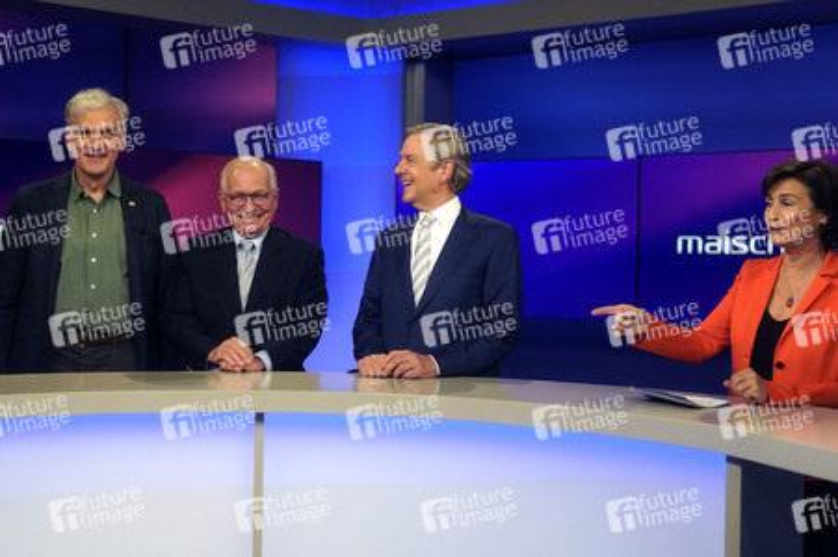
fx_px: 1047
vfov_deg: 29.8
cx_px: 419
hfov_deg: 43.6
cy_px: 278
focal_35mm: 45
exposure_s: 1/800
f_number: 1.4
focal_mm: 30
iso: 640
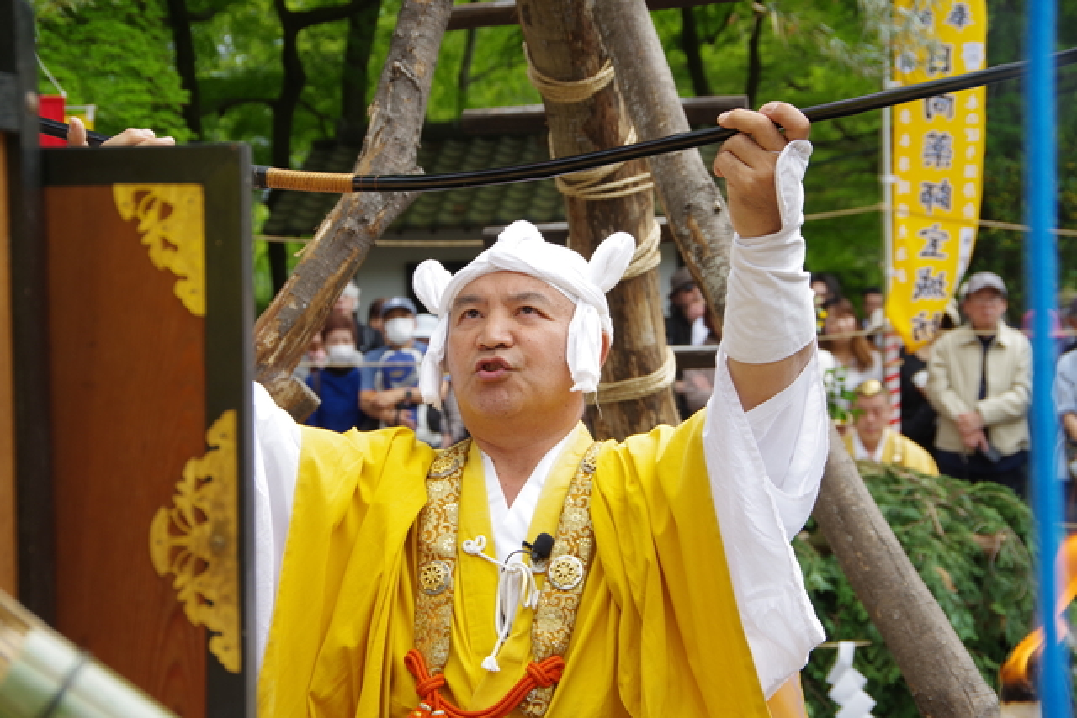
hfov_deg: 22.6
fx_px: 2693
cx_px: 538
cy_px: 359
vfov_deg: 15.2
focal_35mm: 90
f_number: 6.3
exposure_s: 1/125
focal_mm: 60
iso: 200
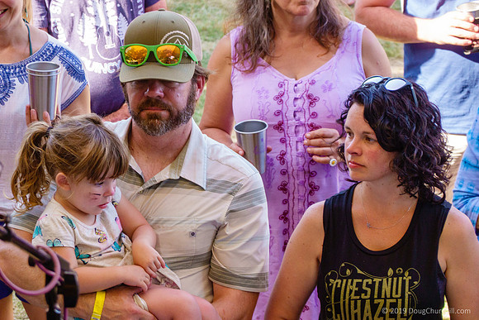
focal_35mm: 221
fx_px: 2937
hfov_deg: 9.3
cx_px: 215
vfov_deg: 6.2
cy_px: 177
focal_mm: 72
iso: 500
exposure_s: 1/200
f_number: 4.5
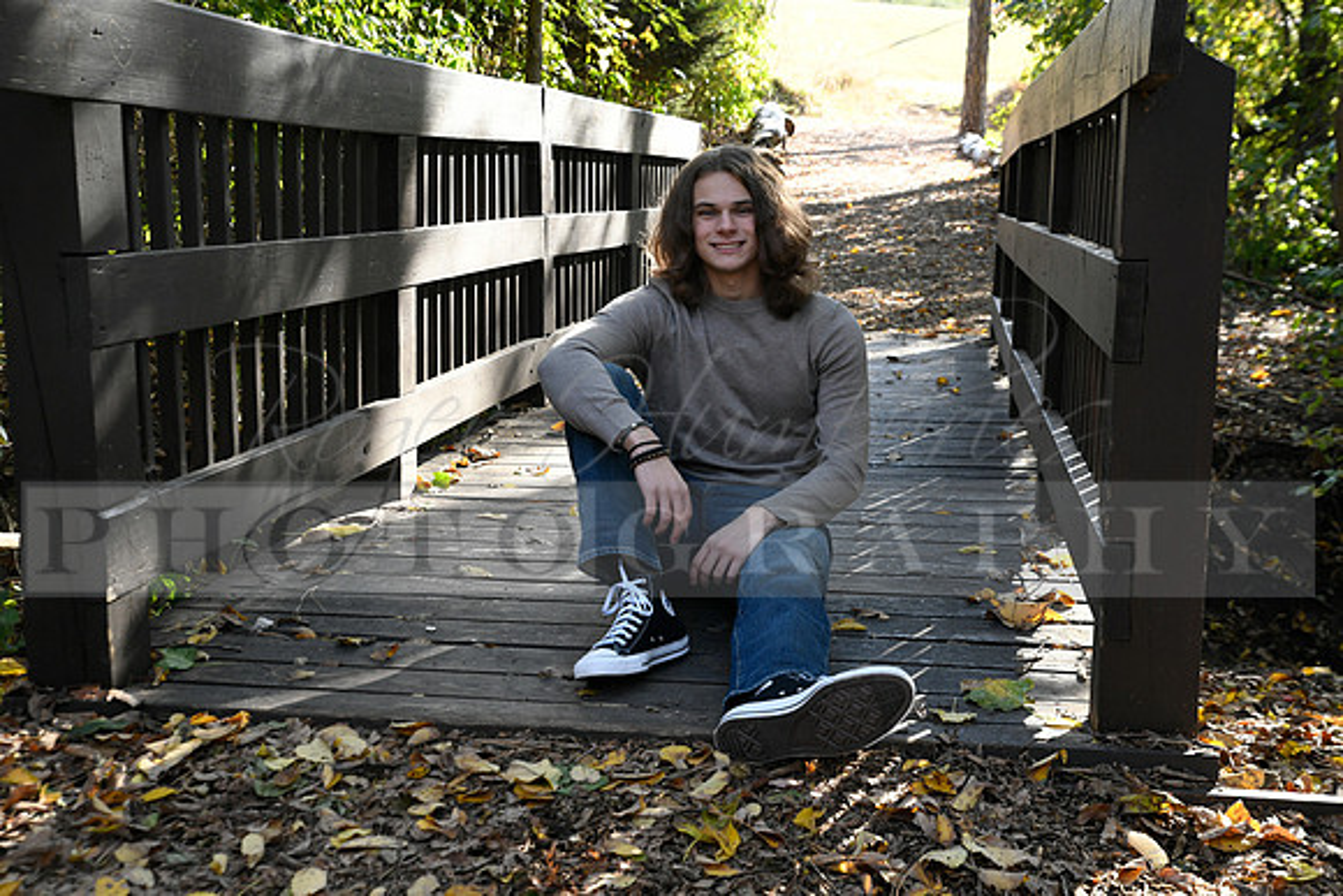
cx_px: 672
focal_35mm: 48
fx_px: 1791
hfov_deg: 41.1
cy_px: 448
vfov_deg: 28.1
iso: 1600
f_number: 8
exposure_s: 1/200
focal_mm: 48
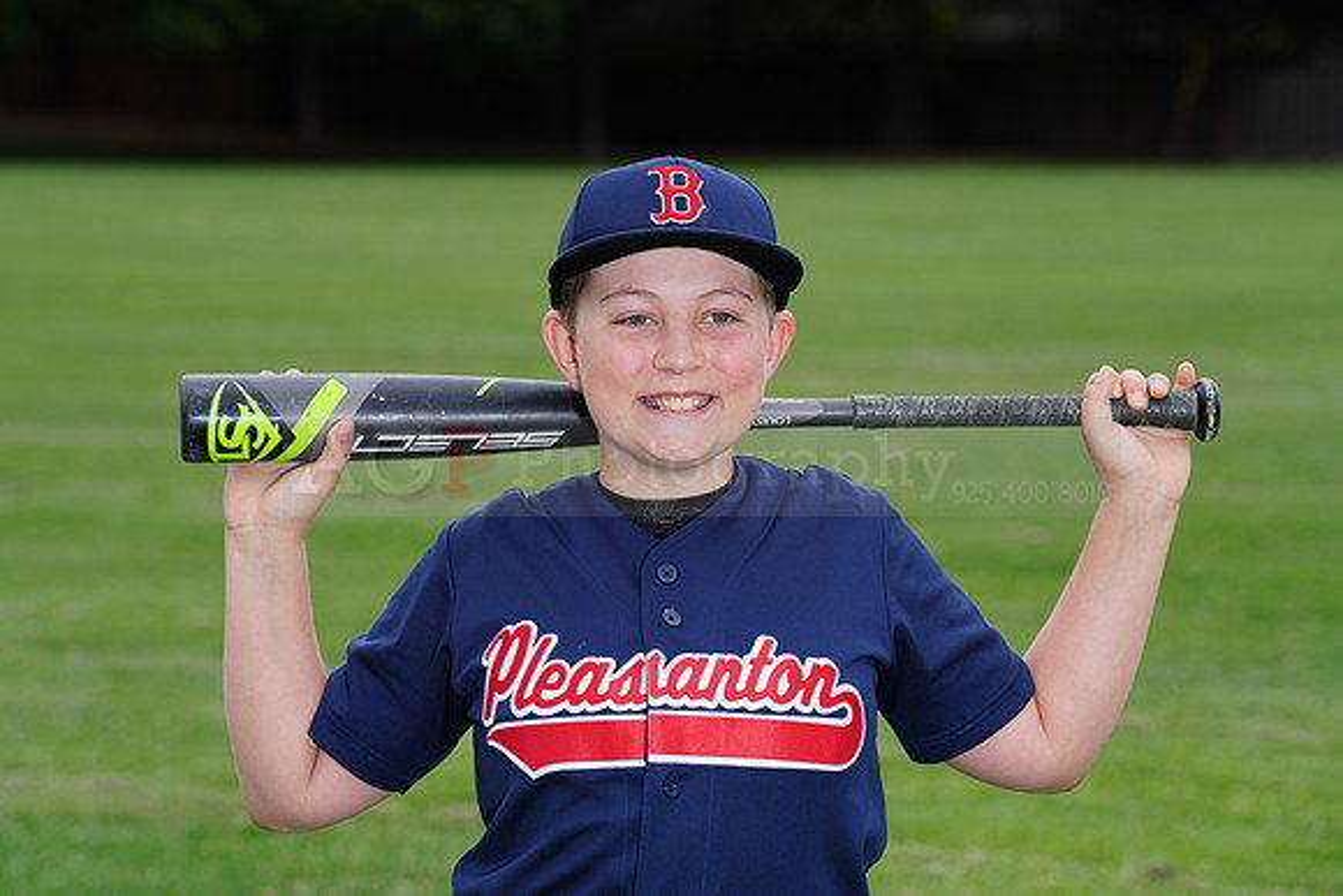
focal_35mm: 170
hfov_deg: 12.1
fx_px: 6343
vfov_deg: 8.1
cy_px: 448
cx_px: 672
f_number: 9
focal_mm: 170
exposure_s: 1/250
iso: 200
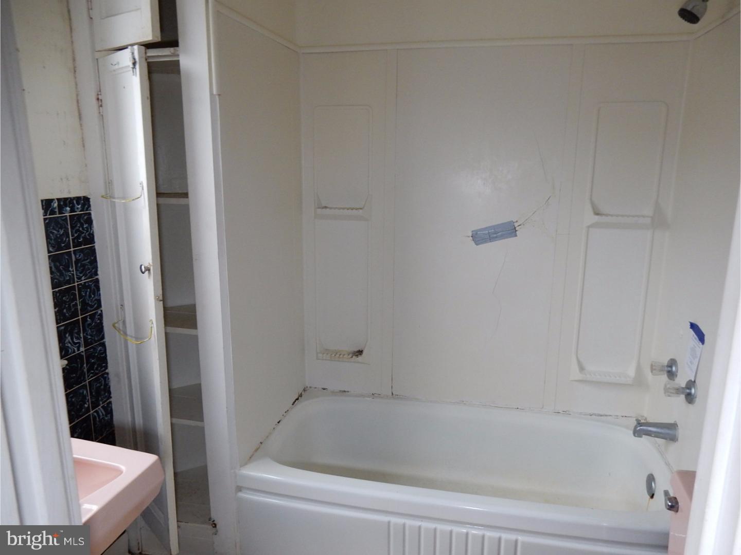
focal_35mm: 25
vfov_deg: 54.9
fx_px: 535
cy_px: 278
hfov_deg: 69.4
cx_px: 370
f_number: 3.7
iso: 250
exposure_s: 1/30
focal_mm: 4.5
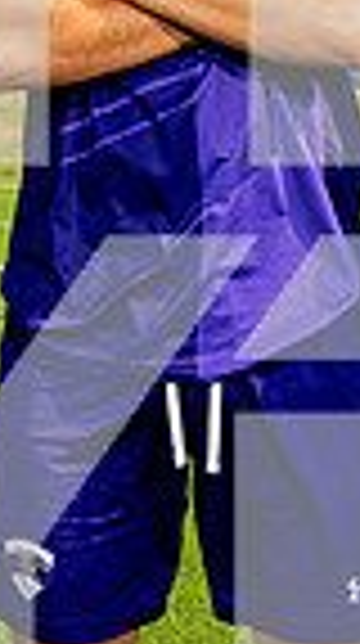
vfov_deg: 20.0
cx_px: 162
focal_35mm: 102
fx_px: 1738
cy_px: -70
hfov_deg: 11.8
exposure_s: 1/125
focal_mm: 24
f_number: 7.1
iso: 50
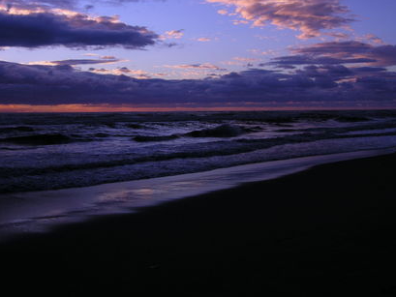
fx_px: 503
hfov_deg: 42.9
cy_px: 118
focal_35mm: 44
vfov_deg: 32.8
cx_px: 209
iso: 64
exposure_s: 1/164
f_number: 4.8
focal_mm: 7.5
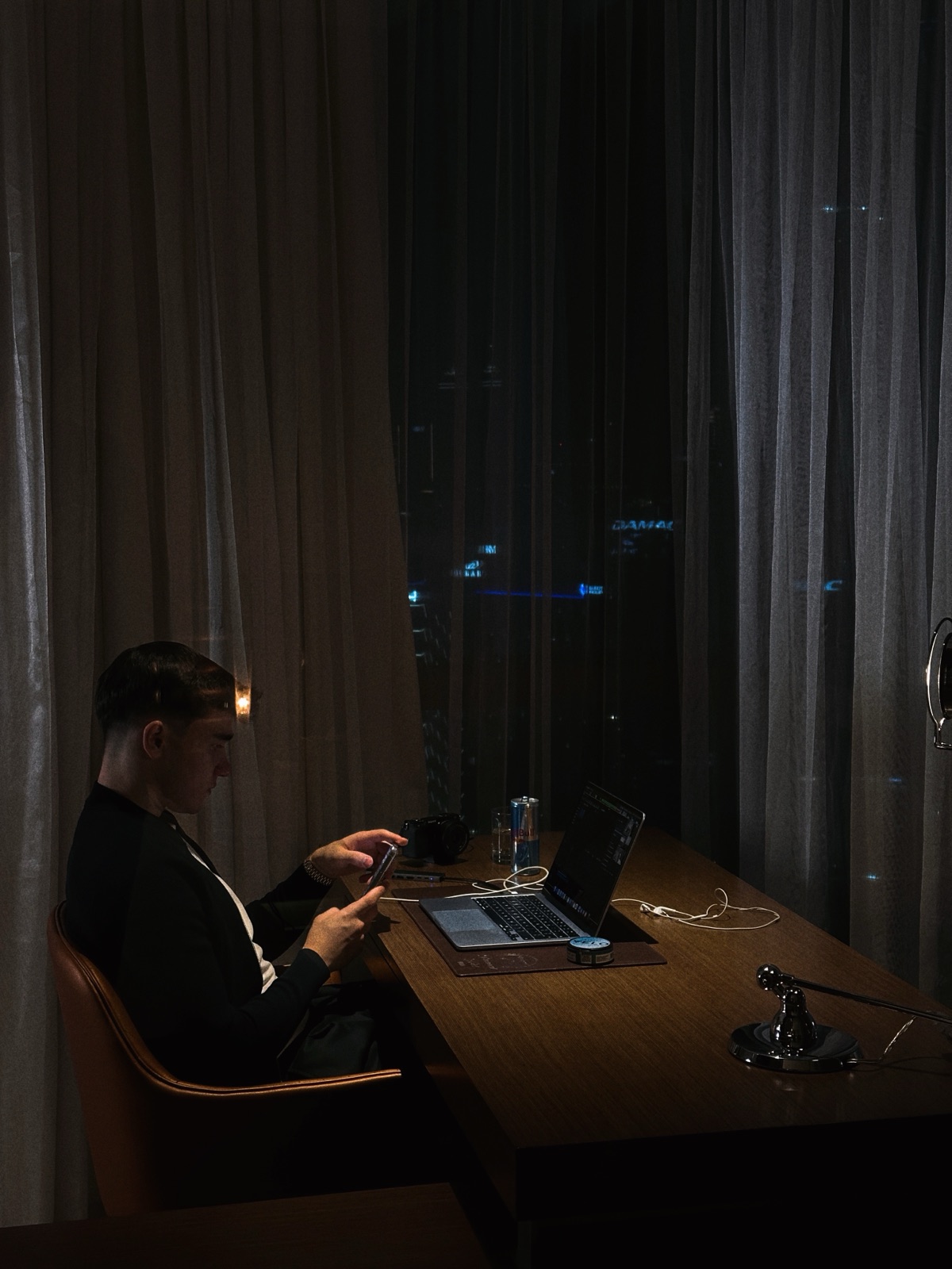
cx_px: 476
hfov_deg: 30.3
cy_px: 634
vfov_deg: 39.7
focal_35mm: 48
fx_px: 1760
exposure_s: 1/50
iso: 200
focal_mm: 6.86
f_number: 1.78
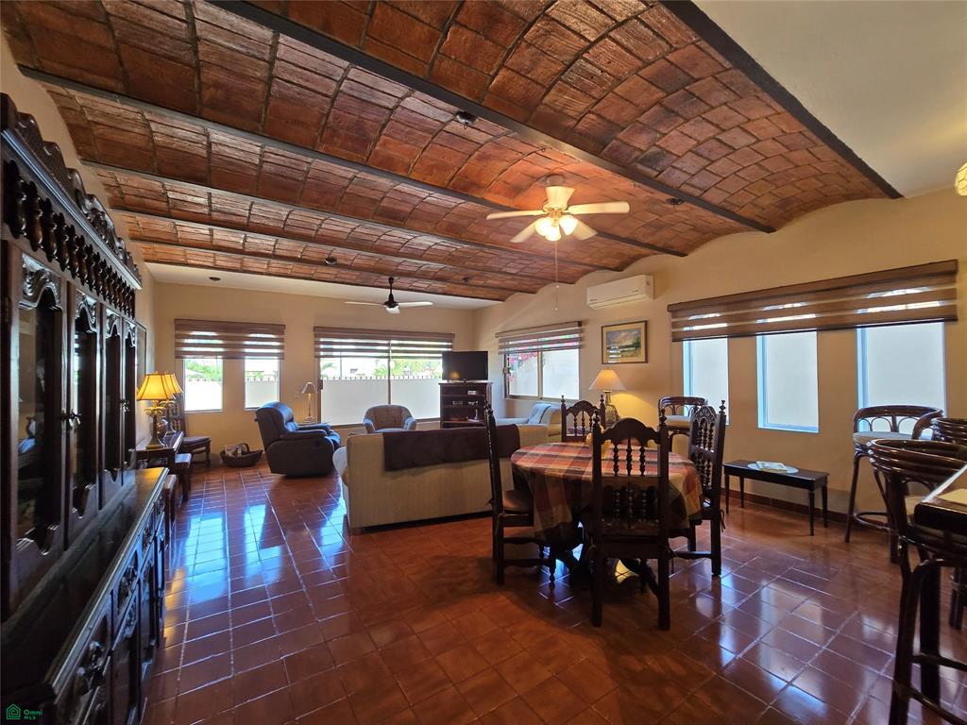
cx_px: 484
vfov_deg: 89.9
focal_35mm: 13
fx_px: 363
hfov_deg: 106.2
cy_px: 362
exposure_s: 1/60
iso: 200
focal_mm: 2.2
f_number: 2.2
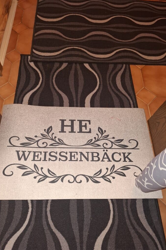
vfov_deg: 73.8
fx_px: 166
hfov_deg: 53.1
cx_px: 79
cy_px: 125
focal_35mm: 24
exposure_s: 1/33
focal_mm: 5.54
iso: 400
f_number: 1.8
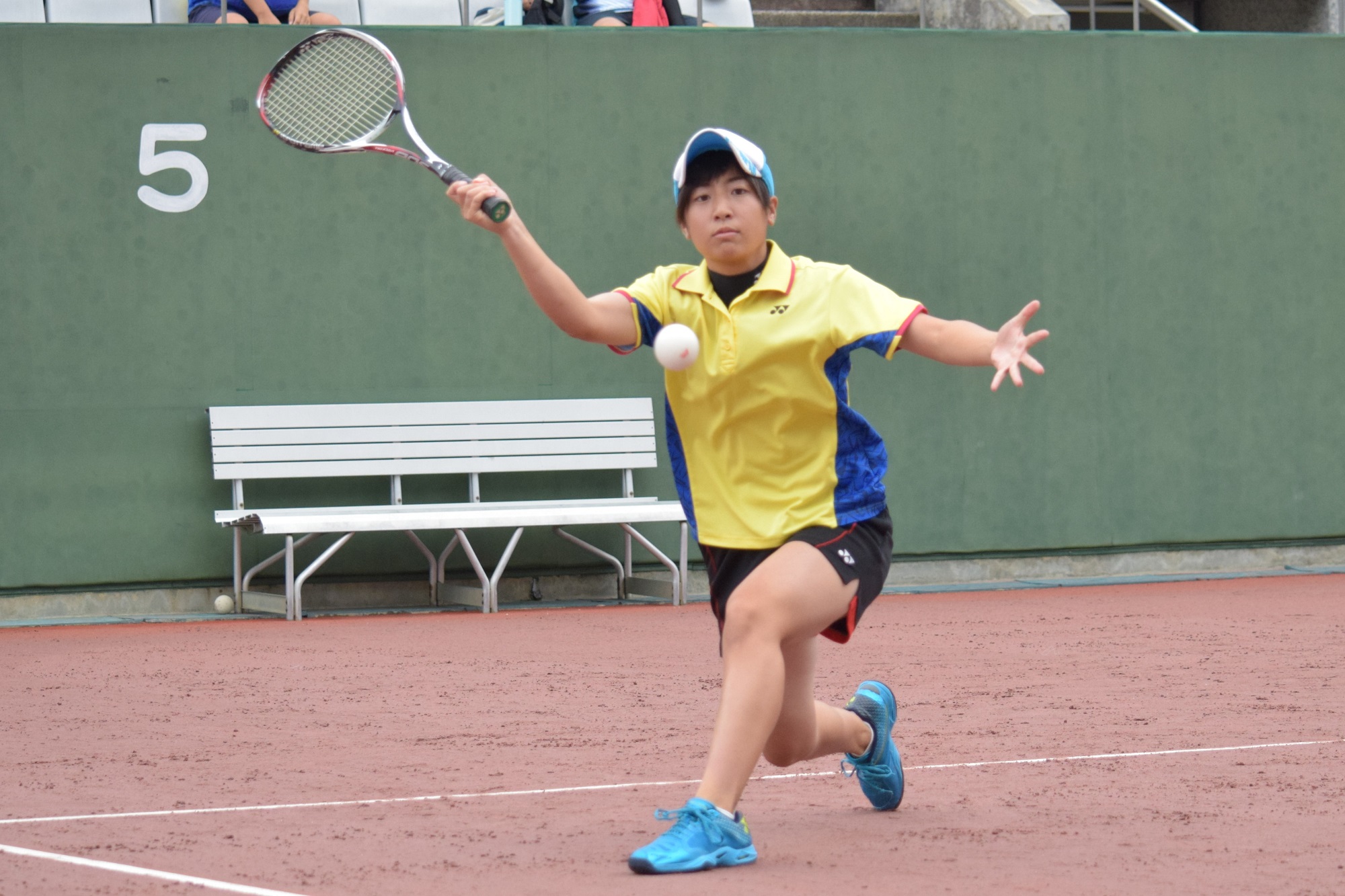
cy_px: 448
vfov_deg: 11.7
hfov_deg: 17.5
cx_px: 672
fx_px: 4371
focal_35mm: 117
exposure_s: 1/2500
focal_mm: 78
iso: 1250
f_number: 4.5
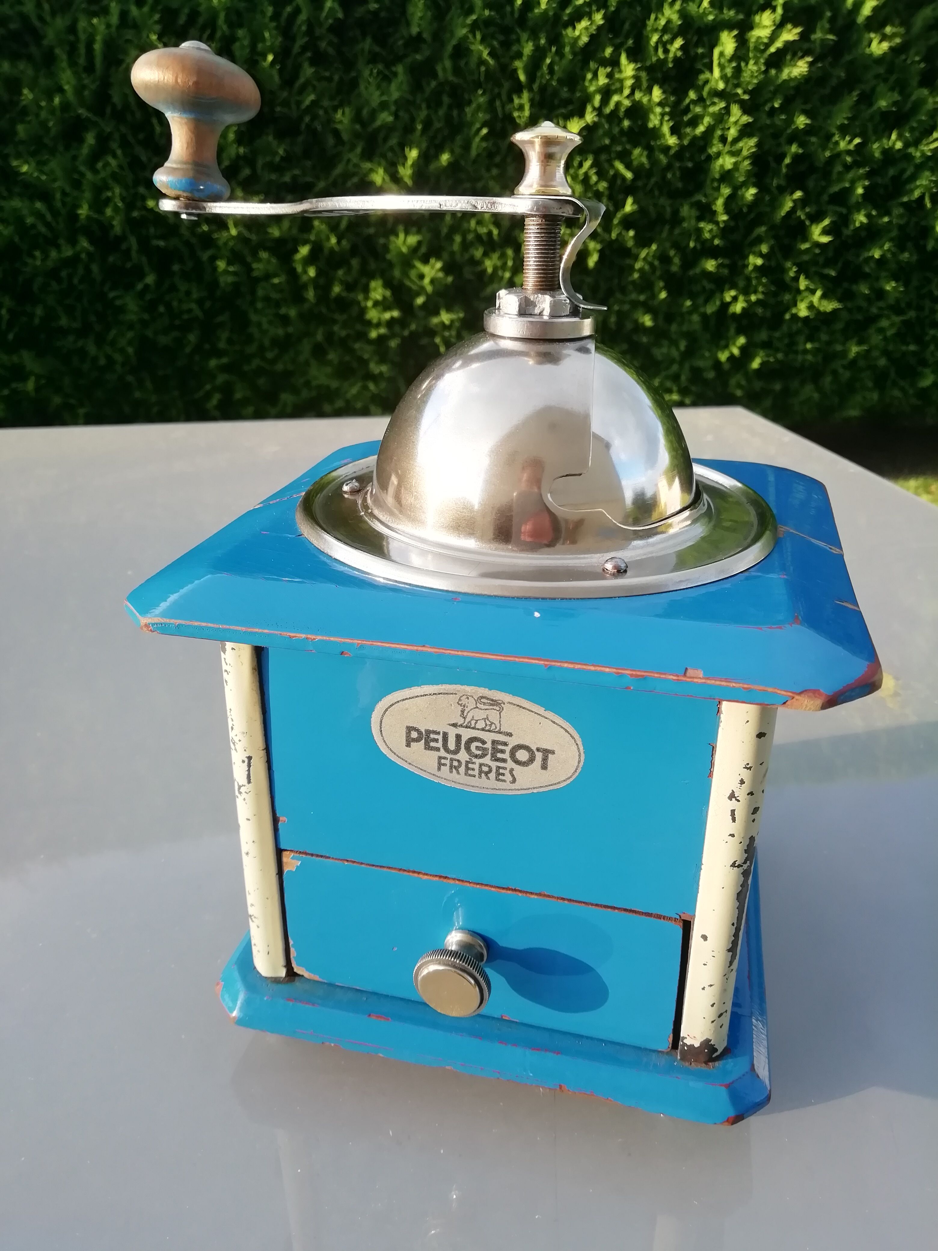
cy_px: 626
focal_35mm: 26
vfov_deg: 67.3
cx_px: 469
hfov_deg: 53.1
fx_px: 939
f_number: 2.2
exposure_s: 1/243
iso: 50
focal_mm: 3.21
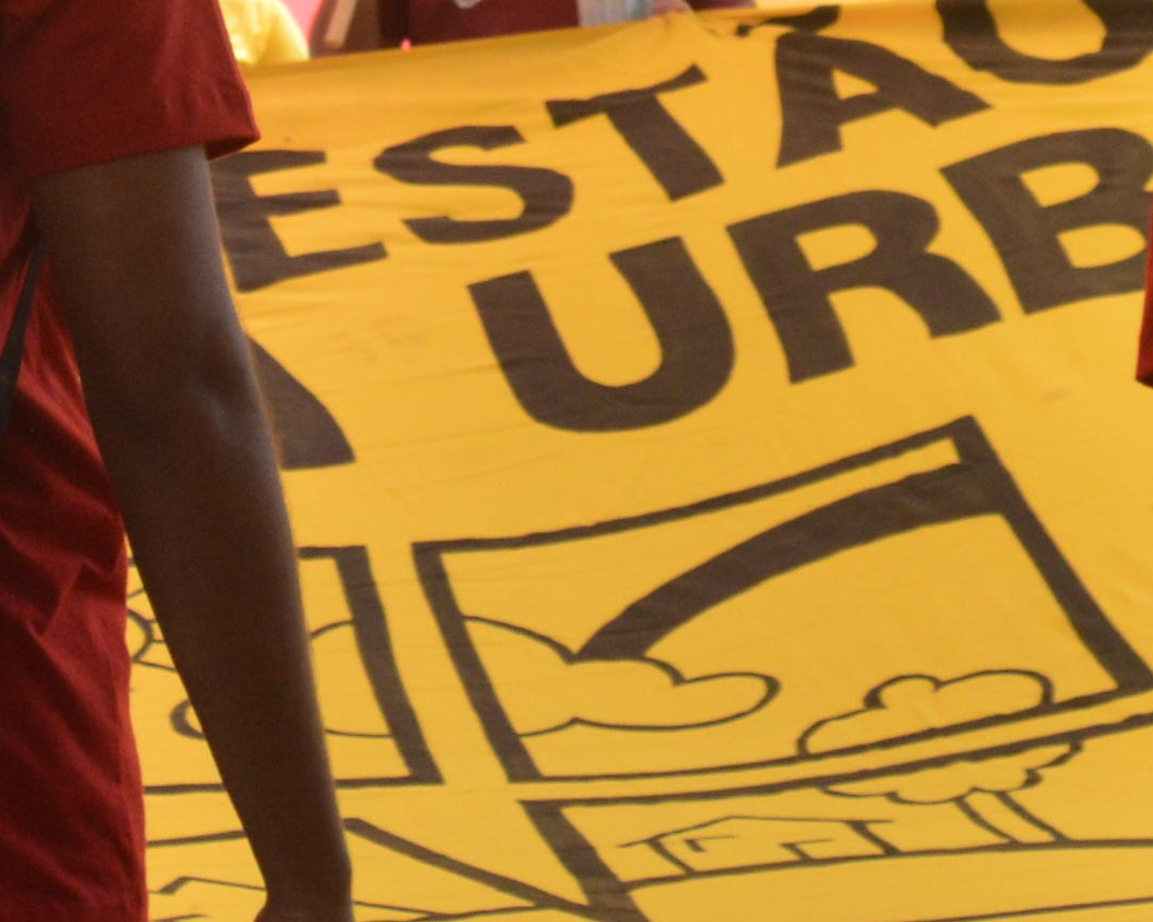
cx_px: 272
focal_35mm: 142
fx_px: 4845
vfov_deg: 10.1
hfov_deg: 13.5
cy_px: -896
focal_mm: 18
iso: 400
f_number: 5.6
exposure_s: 1/160
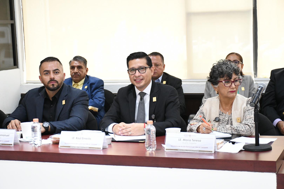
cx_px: 142
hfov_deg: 28.1
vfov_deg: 18.9
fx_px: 568
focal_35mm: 72
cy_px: 94
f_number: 4.5
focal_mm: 48
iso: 4000
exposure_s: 1/100
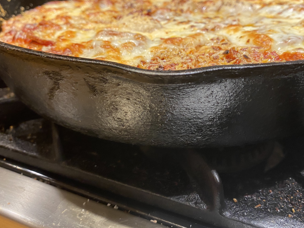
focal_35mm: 36
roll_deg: +0.7
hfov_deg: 51.1
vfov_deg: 39.4
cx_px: 178
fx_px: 316
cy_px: 85
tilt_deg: -25.2
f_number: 1.8
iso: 80
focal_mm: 4.25
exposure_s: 1/60
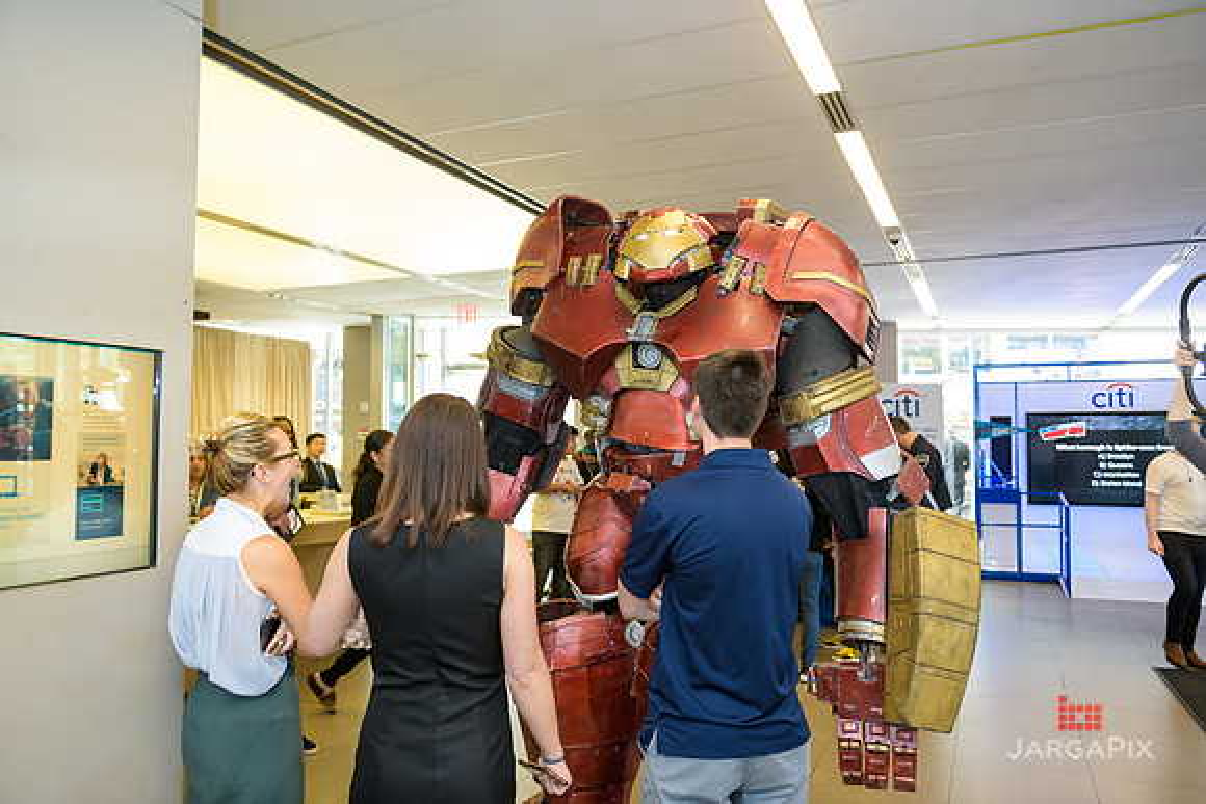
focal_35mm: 27
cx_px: 603
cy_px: 402
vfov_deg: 48.0
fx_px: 905
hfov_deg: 67.4
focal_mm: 27
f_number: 3.2
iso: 800
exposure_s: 1/125
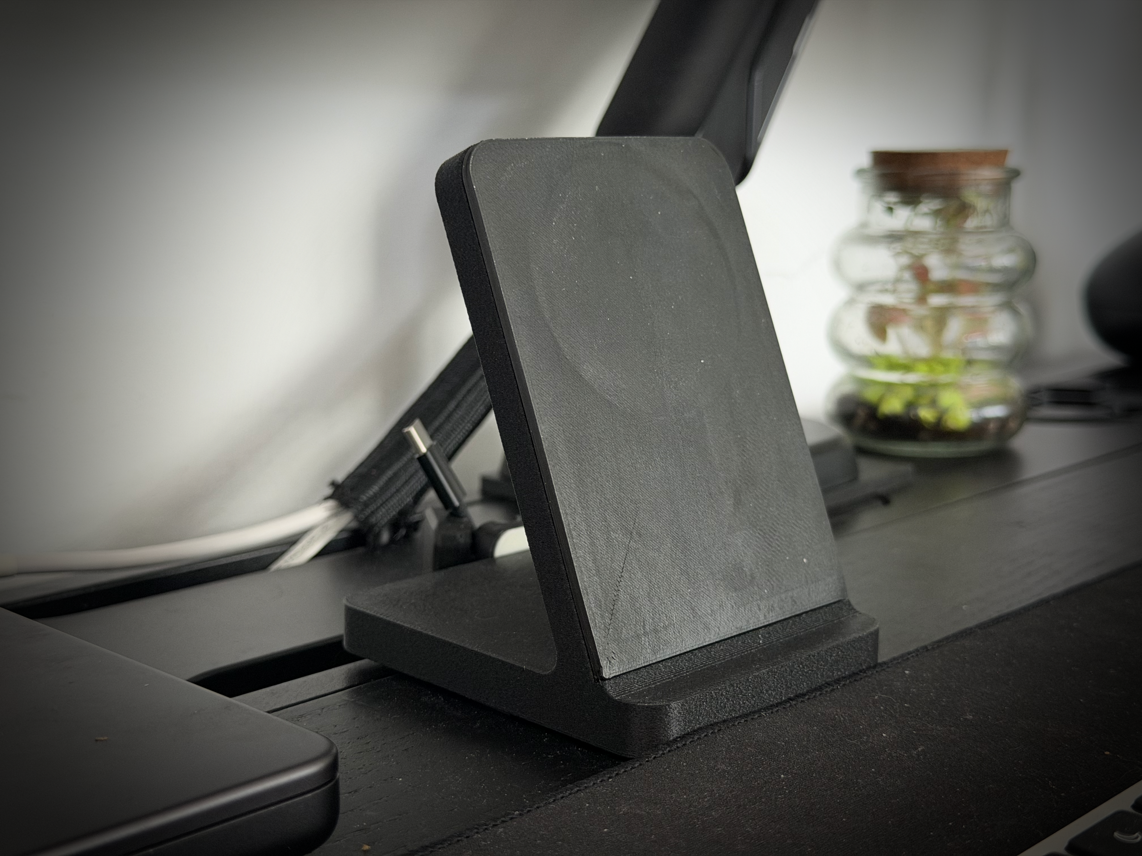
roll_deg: -0.3
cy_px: 428
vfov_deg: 30.3
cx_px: 571
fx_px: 1584
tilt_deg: -11.2
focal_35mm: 48
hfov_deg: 39.7
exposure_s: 1/60
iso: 250
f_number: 1.78
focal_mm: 6.76
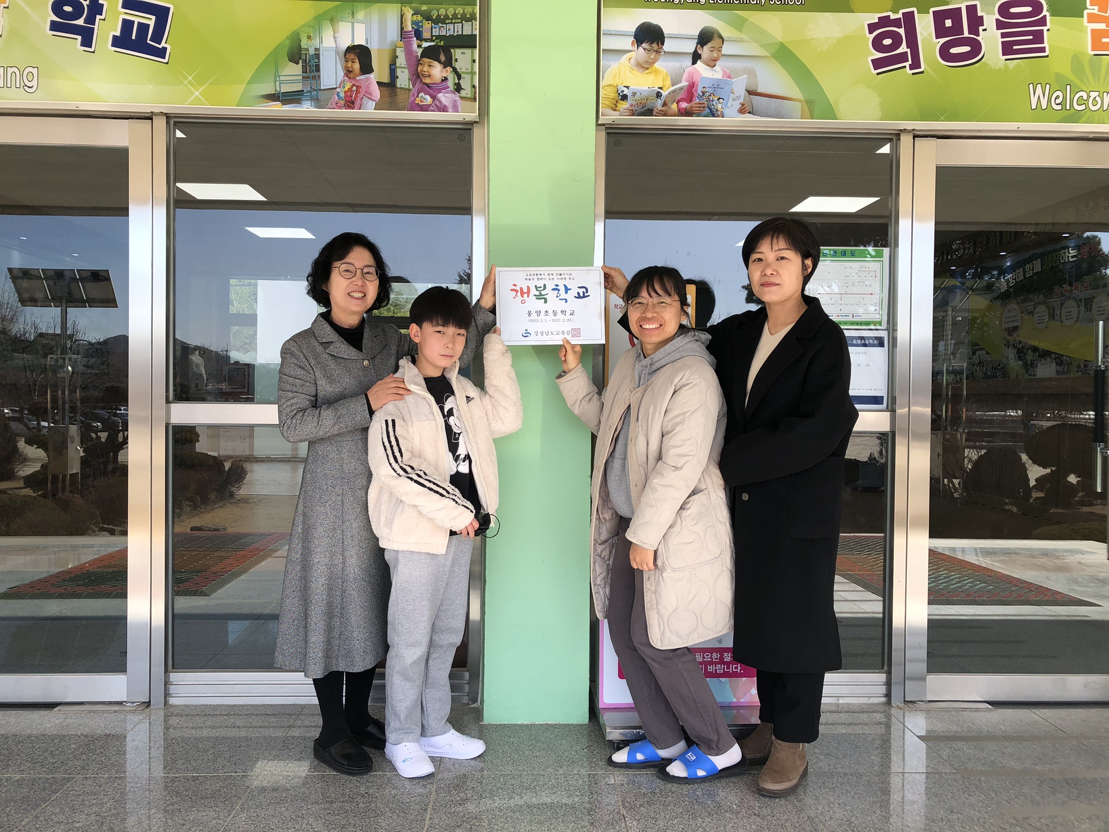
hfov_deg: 63.4
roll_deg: -0.6
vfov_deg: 49.7
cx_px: 554
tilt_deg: -1.0
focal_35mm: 28
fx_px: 897
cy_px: 416
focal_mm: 3.99
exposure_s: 1/510
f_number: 1.8
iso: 20
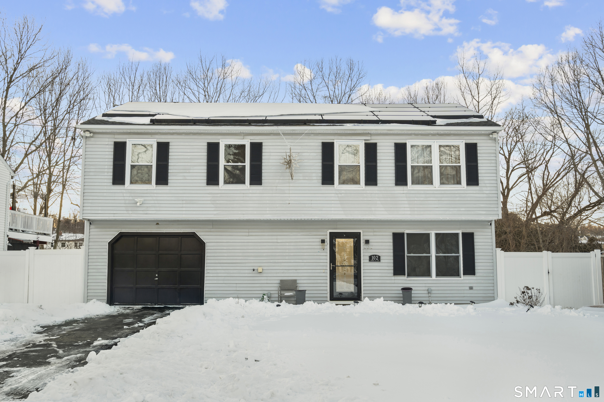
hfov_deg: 54.4
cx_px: 302
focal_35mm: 35
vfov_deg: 37.9
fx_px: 587
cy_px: 201
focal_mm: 35
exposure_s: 1/3
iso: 200
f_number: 9
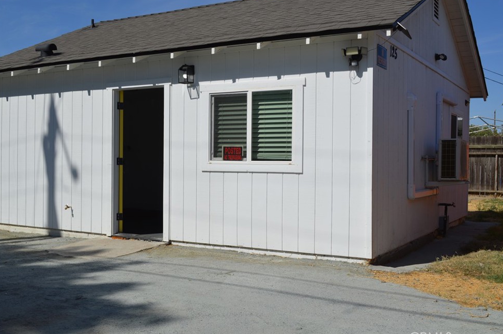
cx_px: 242
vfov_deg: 32.6
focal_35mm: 41
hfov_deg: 47.4
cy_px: 169
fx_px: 572
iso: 100
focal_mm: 26
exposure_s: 1/400
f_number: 10
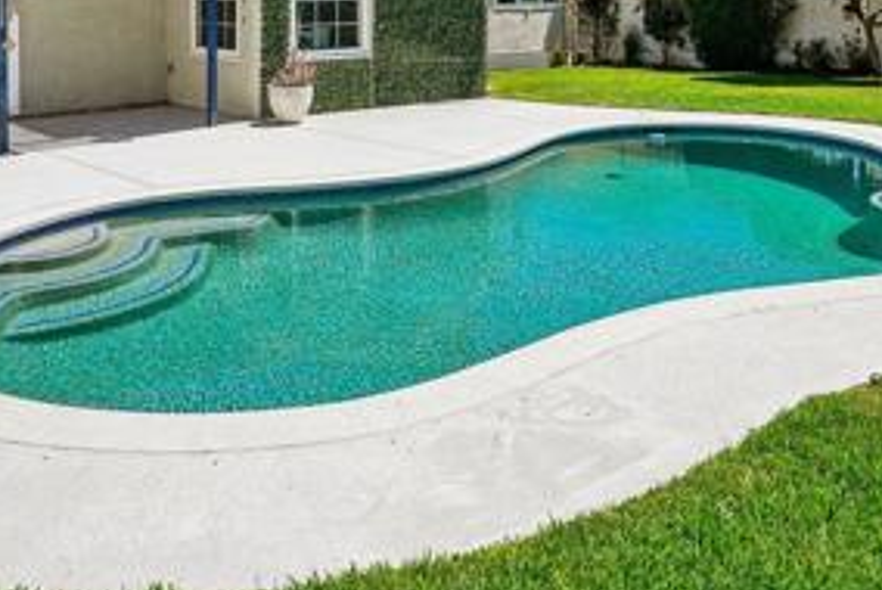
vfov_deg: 33.5
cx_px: 466
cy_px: -14
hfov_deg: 53.1
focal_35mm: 36
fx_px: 883
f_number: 8
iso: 400
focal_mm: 16
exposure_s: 1/1250
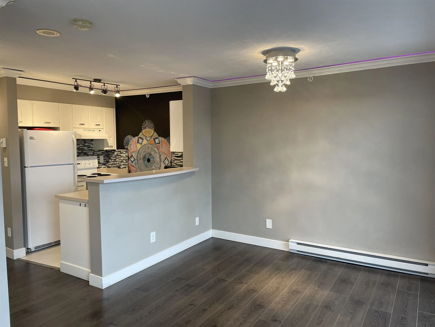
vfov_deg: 53.1
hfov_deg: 67.3
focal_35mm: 26
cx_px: 218
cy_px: 164
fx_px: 327
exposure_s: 1/120
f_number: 1.6
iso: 125
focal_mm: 4.2
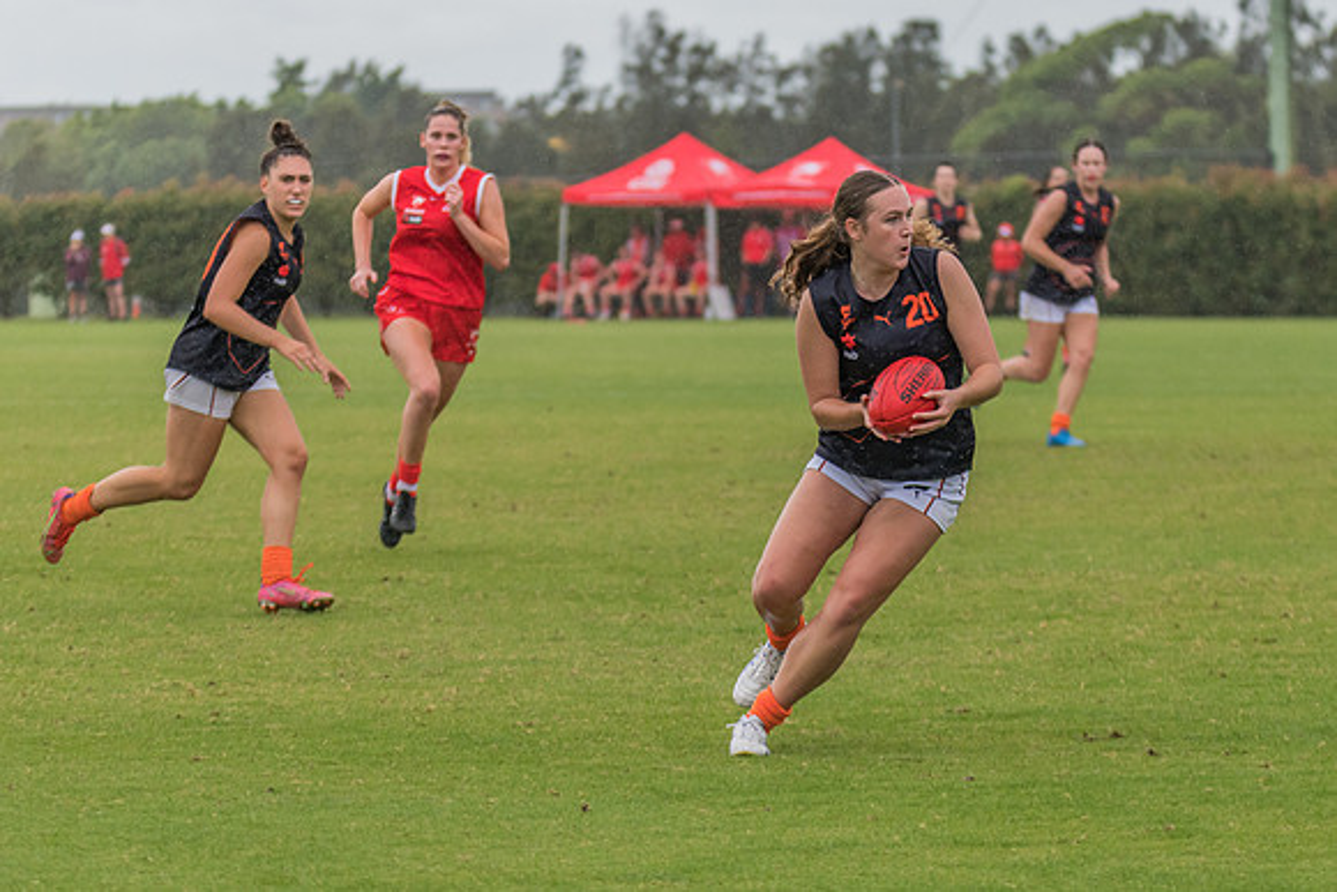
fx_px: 8791
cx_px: 784
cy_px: 448
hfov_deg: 8.7
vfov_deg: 5.8
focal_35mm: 237
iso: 500
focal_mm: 150
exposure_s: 1/1250
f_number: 5
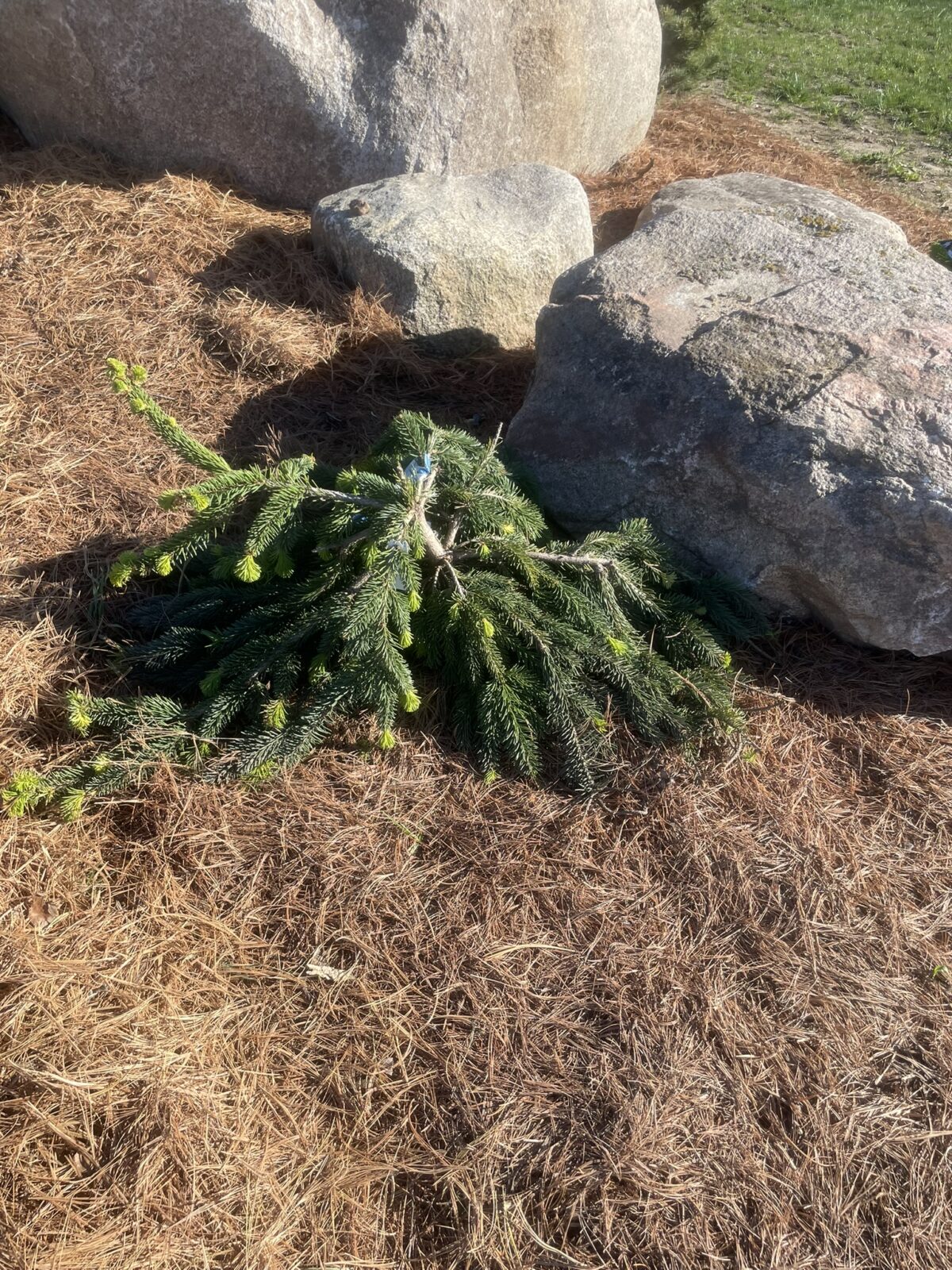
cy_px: 635
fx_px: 953
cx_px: 476
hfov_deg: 53.1
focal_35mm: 26
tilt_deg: -46.1
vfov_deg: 67.3
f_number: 1.6
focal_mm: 4.2
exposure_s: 1/1335
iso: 32
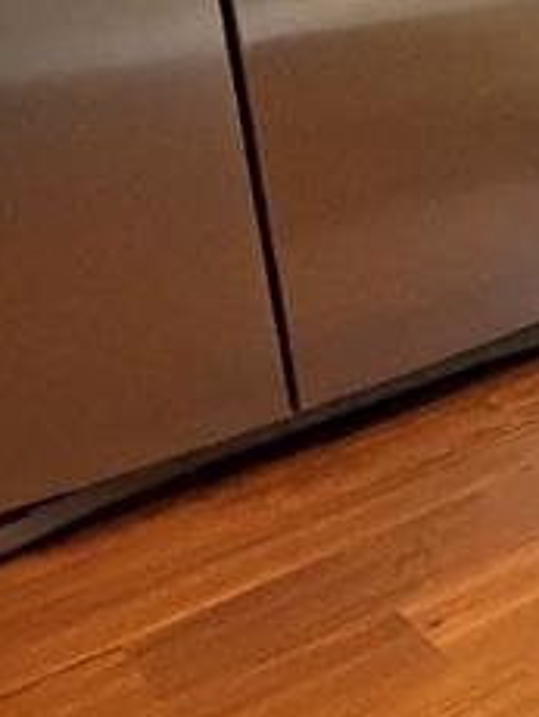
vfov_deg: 25.5
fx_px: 1513
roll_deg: +0.2
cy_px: 25
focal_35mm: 73
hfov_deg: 14.6
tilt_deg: -14.1
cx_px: 1224
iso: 1000
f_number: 2.2
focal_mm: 2.22
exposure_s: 1/40
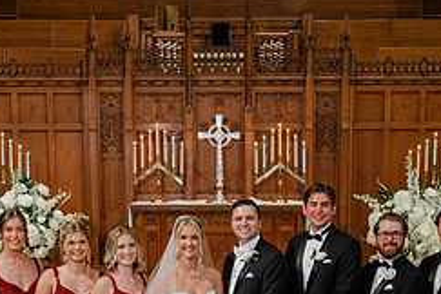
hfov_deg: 27.7
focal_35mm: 73
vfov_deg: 18.1
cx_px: 227
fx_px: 894
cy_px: 313
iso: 2000
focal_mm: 29.5
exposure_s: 1/160
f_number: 2.8
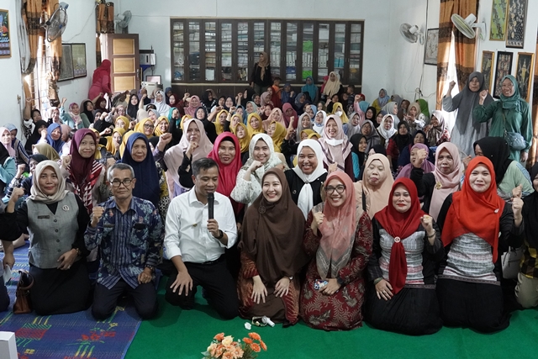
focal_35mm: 36
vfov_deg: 36.9
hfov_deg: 53.1
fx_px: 538
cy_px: 180
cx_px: 269
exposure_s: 1/125
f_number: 4.5
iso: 6400
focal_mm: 24
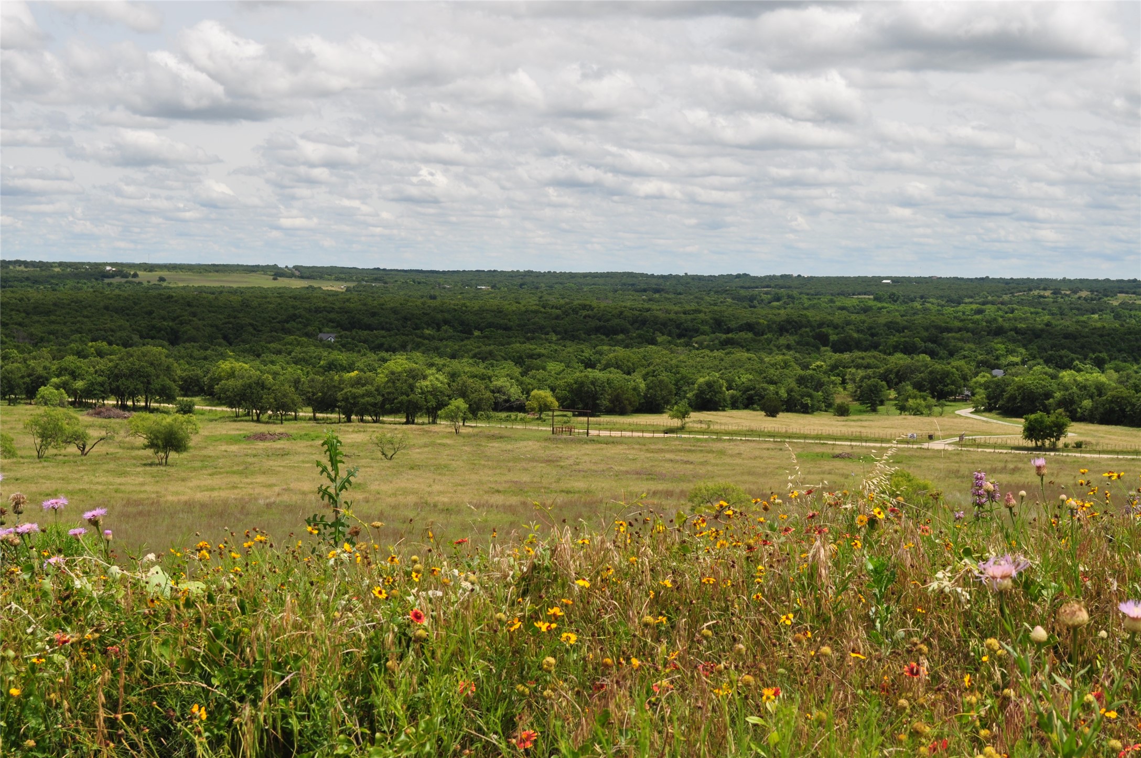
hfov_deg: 36.9
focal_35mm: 54
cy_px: 379
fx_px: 1709
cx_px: 570
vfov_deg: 25.0
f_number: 11
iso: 200
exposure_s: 1/400
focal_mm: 36
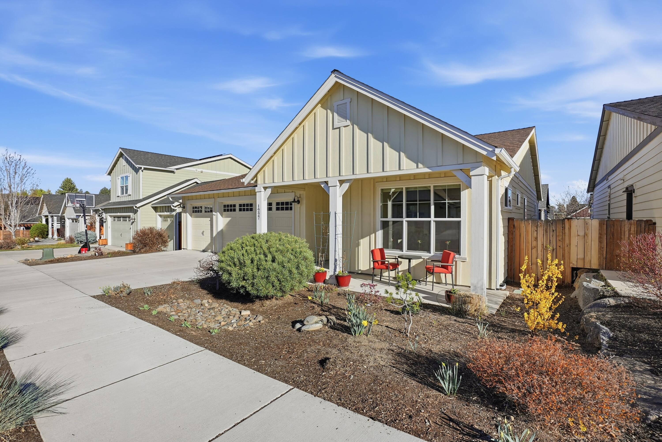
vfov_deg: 73.8
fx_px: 294
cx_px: 331
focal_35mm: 16
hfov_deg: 96.7
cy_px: 221
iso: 320
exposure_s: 1/3200
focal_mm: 16
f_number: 7.1
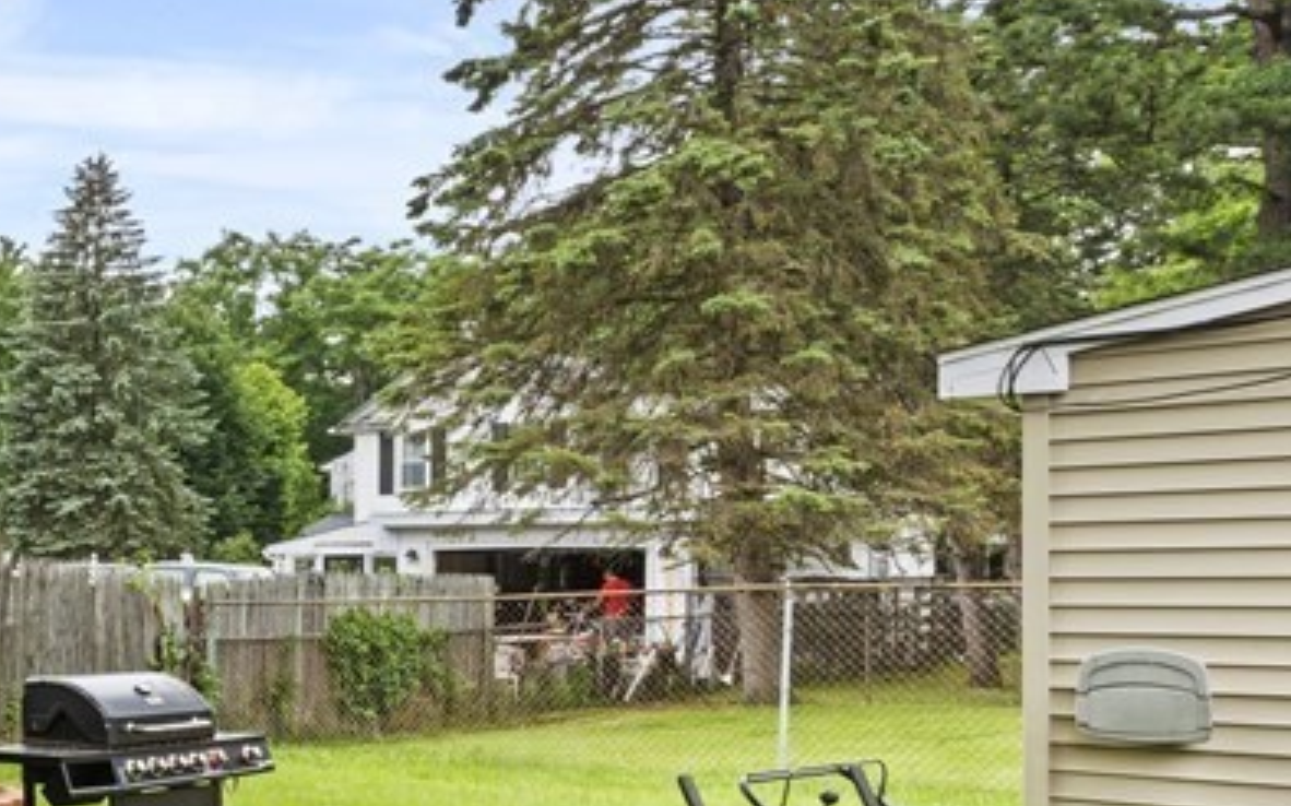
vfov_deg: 28.3
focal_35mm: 45
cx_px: -262
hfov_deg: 35.1
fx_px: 1583
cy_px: 565
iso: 64
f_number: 16
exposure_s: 1
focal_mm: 17
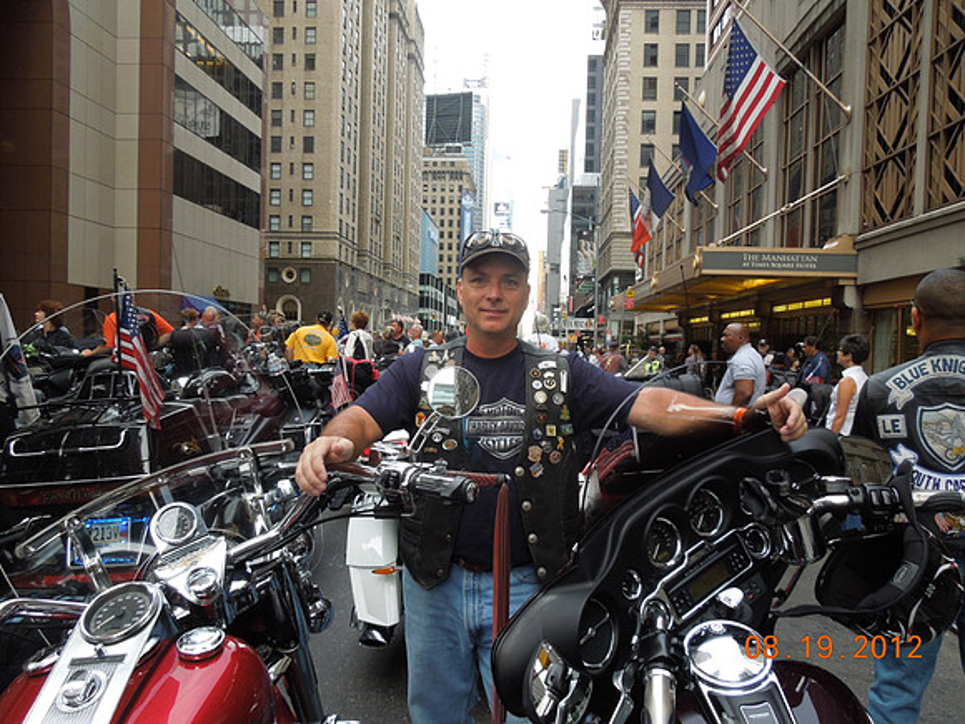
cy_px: 362
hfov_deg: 69.4
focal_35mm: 25
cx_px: 482
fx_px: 697
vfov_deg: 54.9
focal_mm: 4.5
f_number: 3.3
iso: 100
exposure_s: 1/50
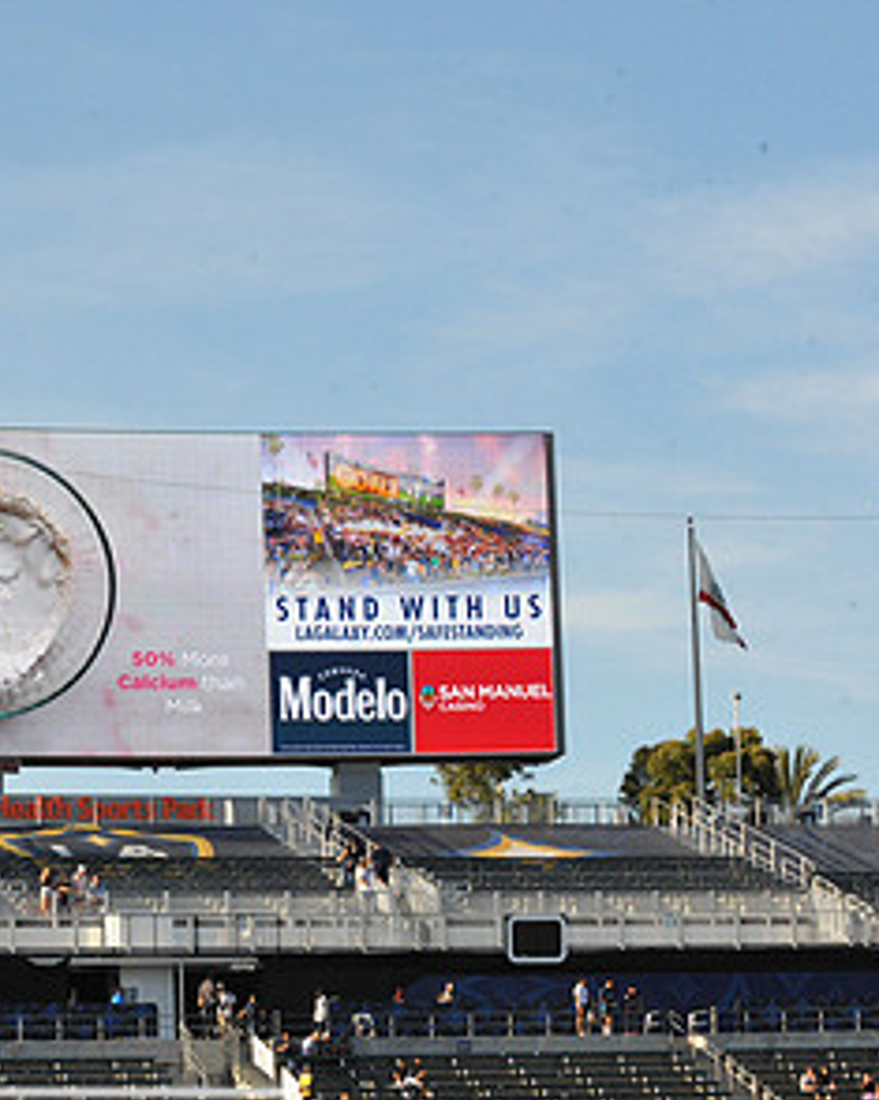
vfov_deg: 13.0
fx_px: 4815
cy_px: 576
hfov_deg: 10.4
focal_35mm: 148
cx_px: 26
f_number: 16
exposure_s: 1/1000
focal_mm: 80
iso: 1600
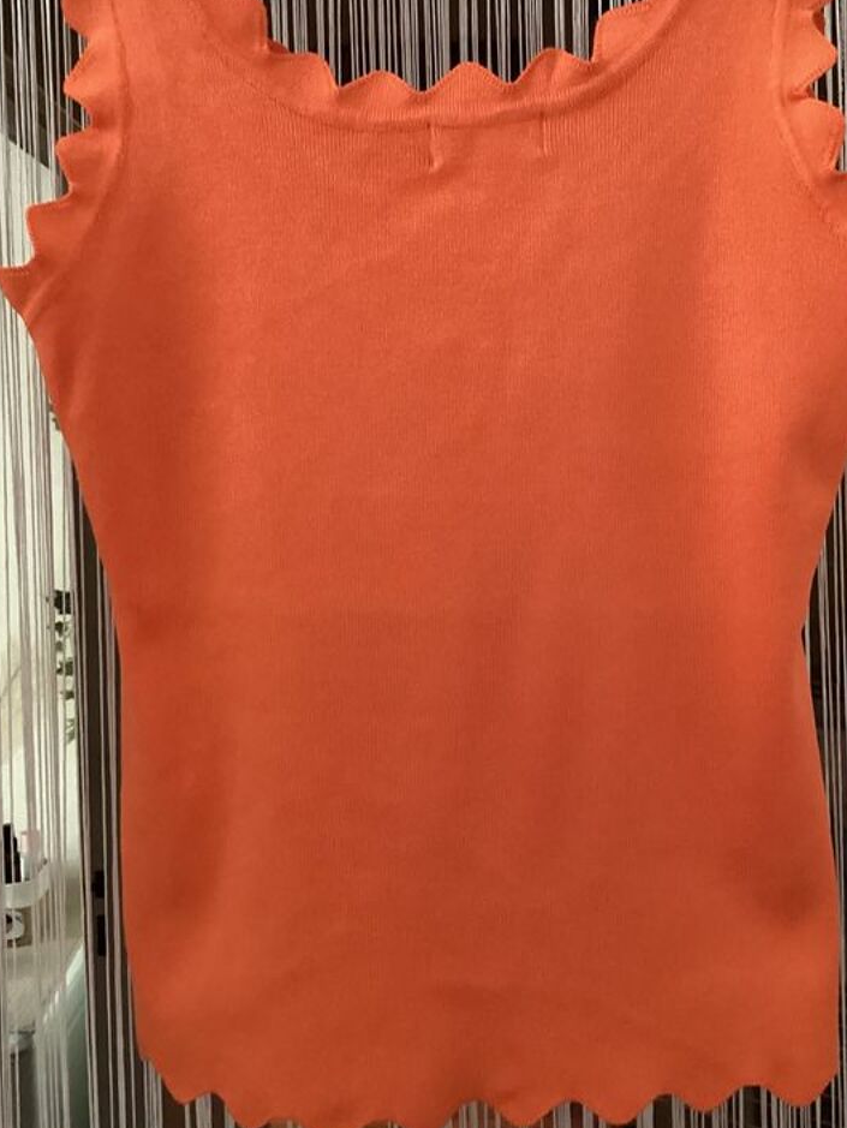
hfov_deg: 32.9
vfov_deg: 42.8
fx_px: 1435
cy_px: 485
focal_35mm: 44
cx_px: 469
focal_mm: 3.3
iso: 640
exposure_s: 1/24
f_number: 2.4
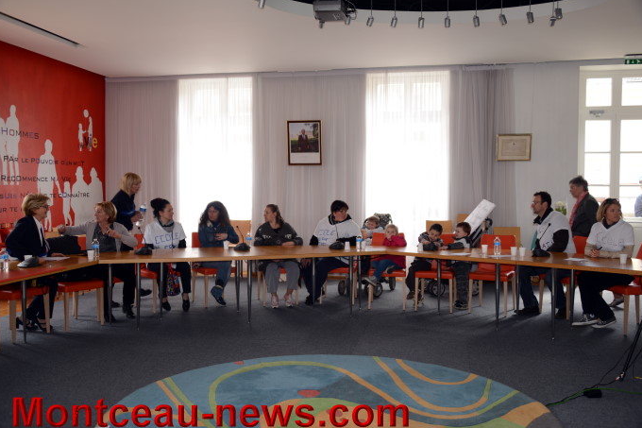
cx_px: 326
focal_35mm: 35
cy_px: 211
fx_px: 624
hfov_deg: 54.4
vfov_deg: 37.8
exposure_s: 1/60
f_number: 3.8
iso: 160
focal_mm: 34
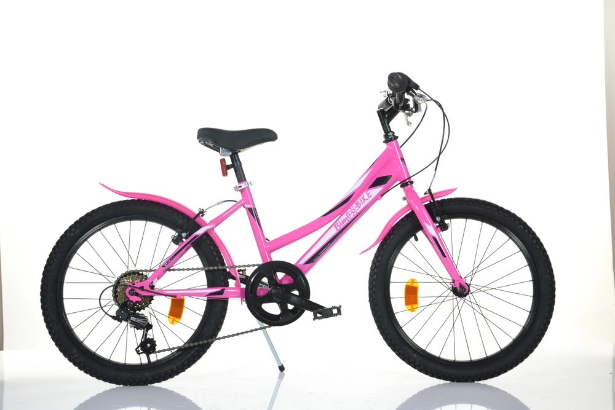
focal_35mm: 68
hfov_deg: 29.9
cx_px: 308
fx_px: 1153
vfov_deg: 20.2
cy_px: 205
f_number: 6.3
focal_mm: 45
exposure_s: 1/50
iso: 400
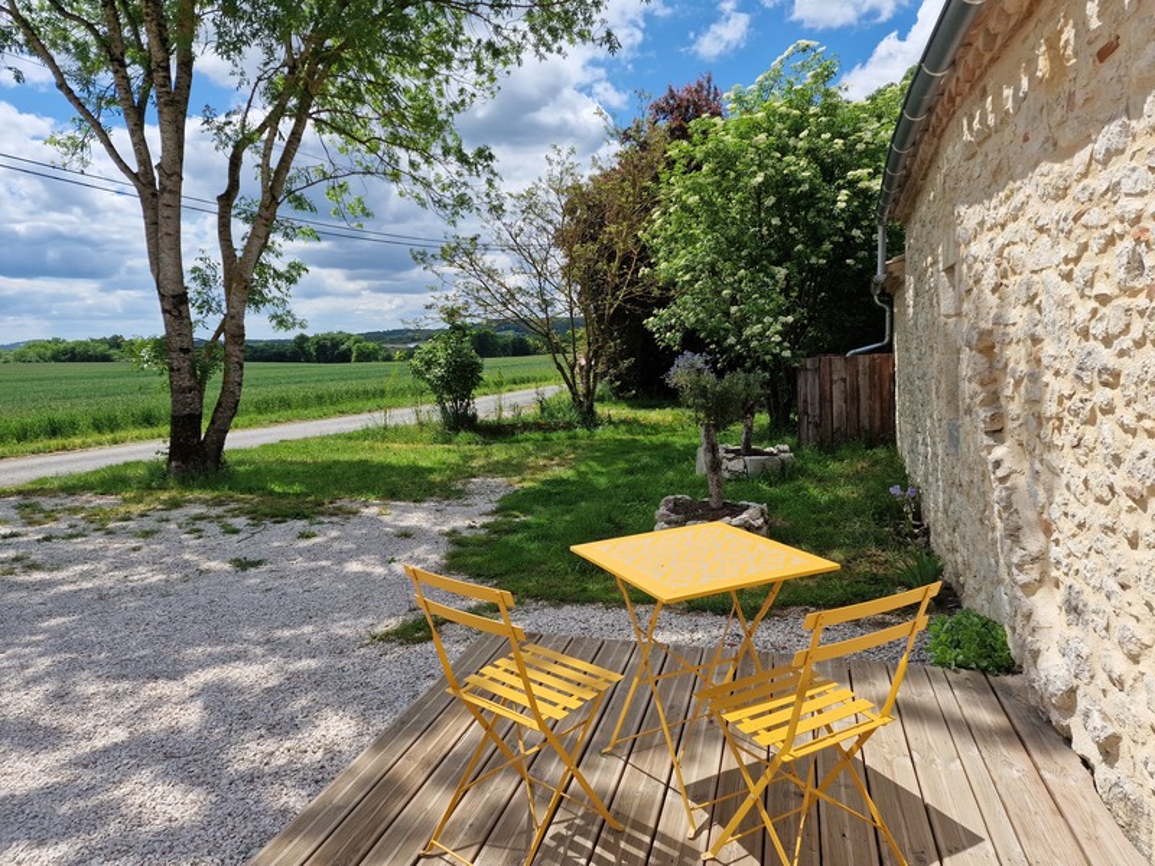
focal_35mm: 23
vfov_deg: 58.9
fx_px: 767
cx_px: 578
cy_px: 433
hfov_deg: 73.9
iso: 50
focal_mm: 6.4
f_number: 1.8
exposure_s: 1/1352
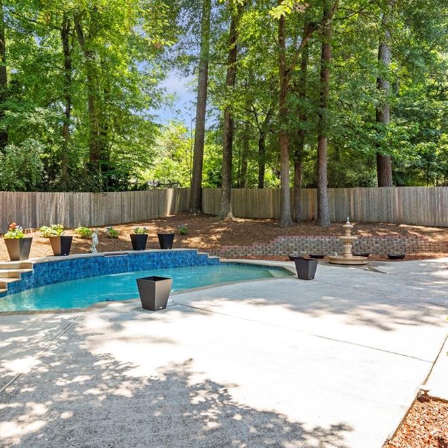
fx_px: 366
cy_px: 223
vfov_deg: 62.9
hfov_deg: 62.5
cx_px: 185
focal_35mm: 25
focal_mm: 19
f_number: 8
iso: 500
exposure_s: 1/250
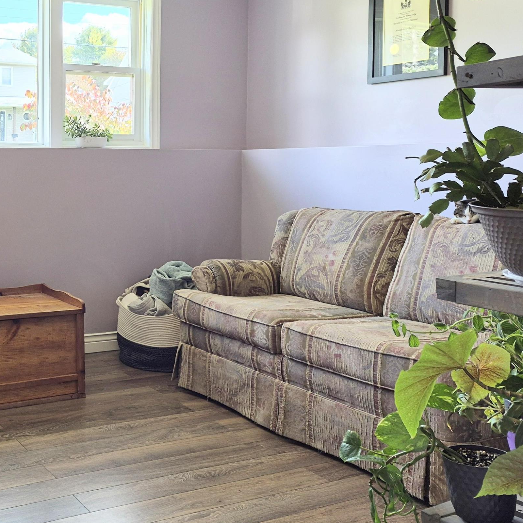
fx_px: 667
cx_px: 28
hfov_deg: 39.0
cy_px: 181
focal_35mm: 39
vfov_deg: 42.4
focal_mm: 5.4
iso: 40
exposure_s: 1/120
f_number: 1.8
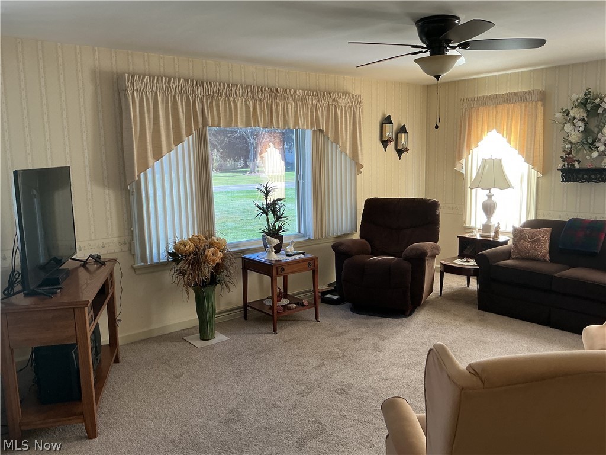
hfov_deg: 61.7
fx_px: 508
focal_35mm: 29
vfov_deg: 48.2
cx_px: 303
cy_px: 228
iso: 64
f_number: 1.8
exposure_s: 1/60
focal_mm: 3
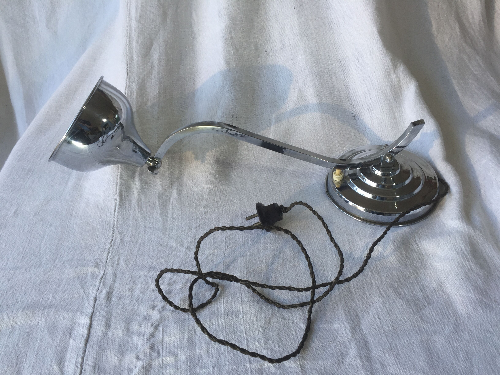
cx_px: 250
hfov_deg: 61.7
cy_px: 188
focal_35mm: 29
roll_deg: +5.2
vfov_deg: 48.2
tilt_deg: -42.7
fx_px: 419
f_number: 2.2
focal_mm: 4.15
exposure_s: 1/120
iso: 32
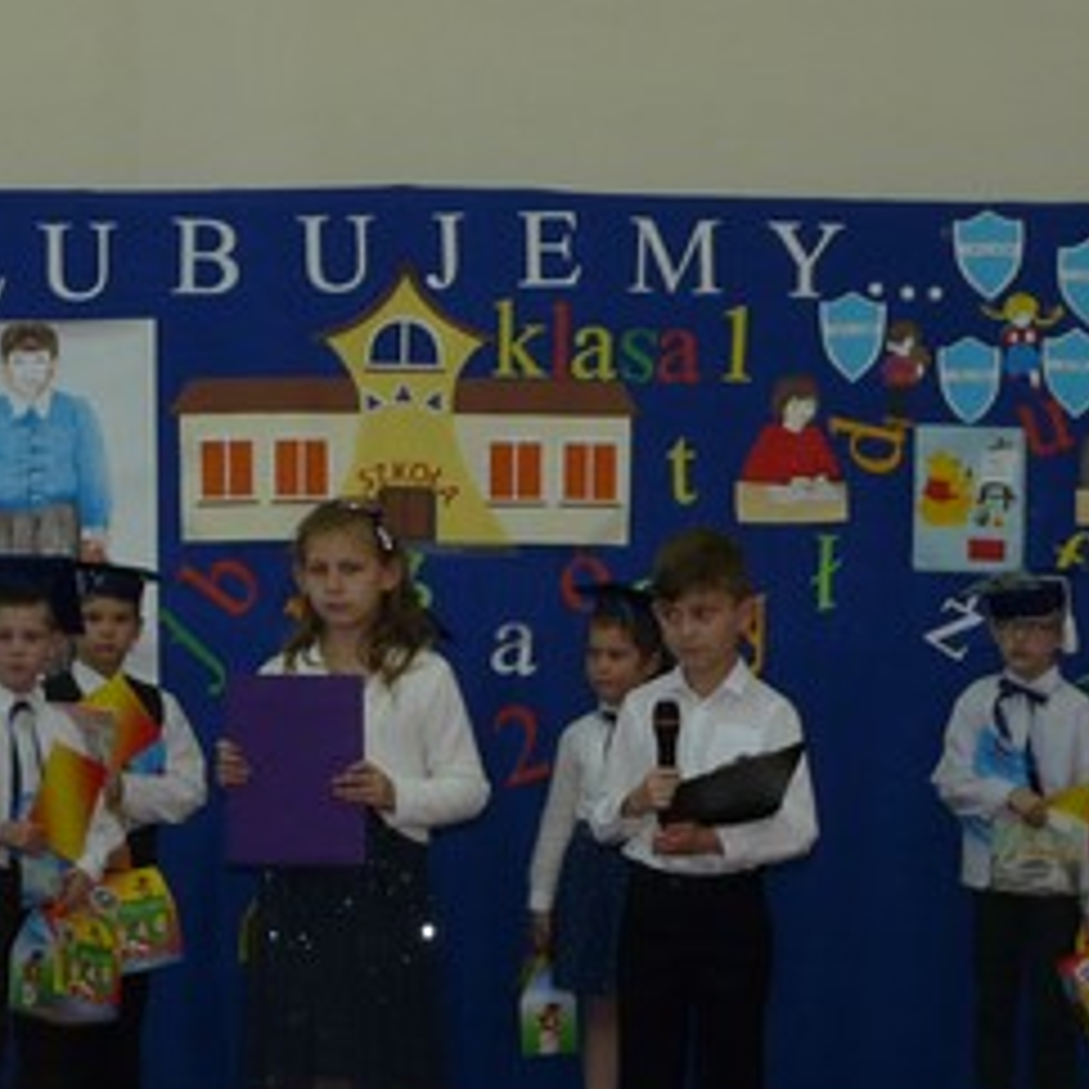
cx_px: 500
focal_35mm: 108
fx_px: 3844
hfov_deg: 16.1
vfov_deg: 16.1
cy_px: 626
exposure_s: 1/40
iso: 100
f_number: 2.8
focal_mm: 6
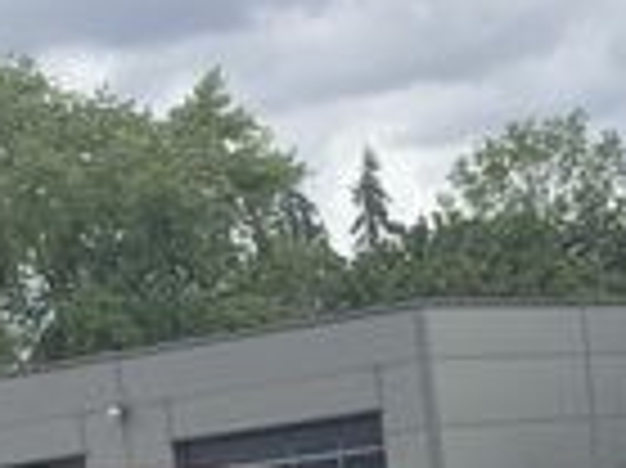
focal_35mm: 178
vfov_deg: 7.7
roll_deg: +6.0
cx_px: 338
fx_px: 3216
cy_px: 1152
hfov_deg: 11.1
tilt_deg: -8.3
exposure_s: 1/617
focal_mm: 3.3
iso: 25
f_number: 2.4
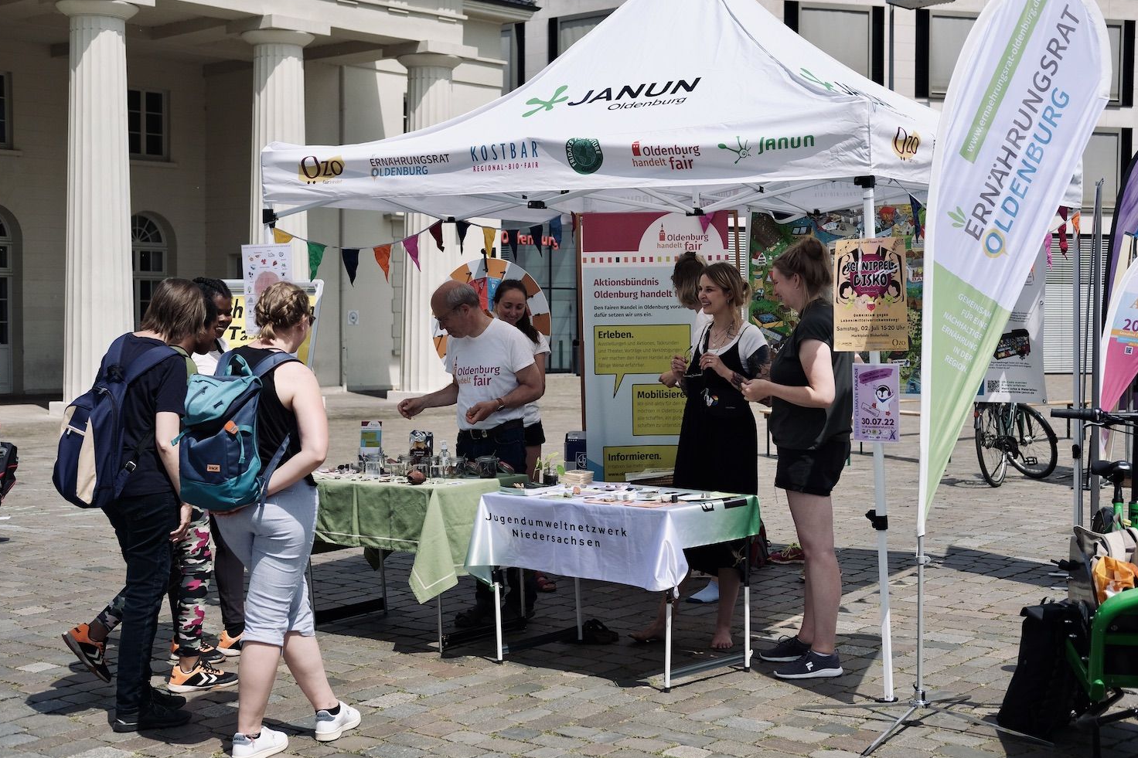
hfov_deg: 36.9
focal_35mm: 54
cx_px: 568
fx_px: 1707
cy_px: 374
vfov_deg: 25.1
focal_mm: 35
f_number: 4
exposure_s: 1/10000
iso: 800
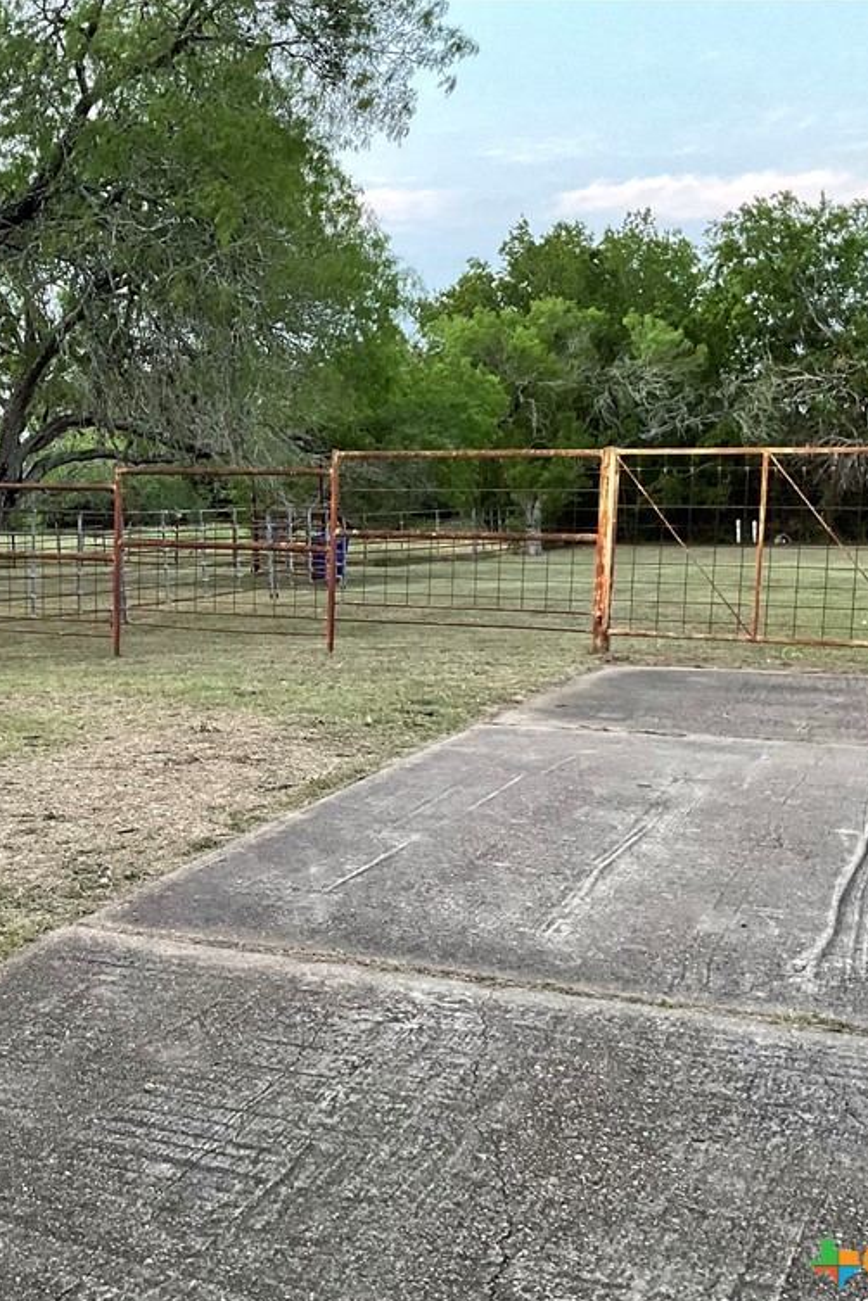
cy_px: 660
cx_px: 175
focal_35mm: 41
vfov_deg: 47.4
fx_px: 1483
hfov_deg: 31.8
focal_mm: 3
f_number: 1.8
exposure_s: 1/60
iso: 125
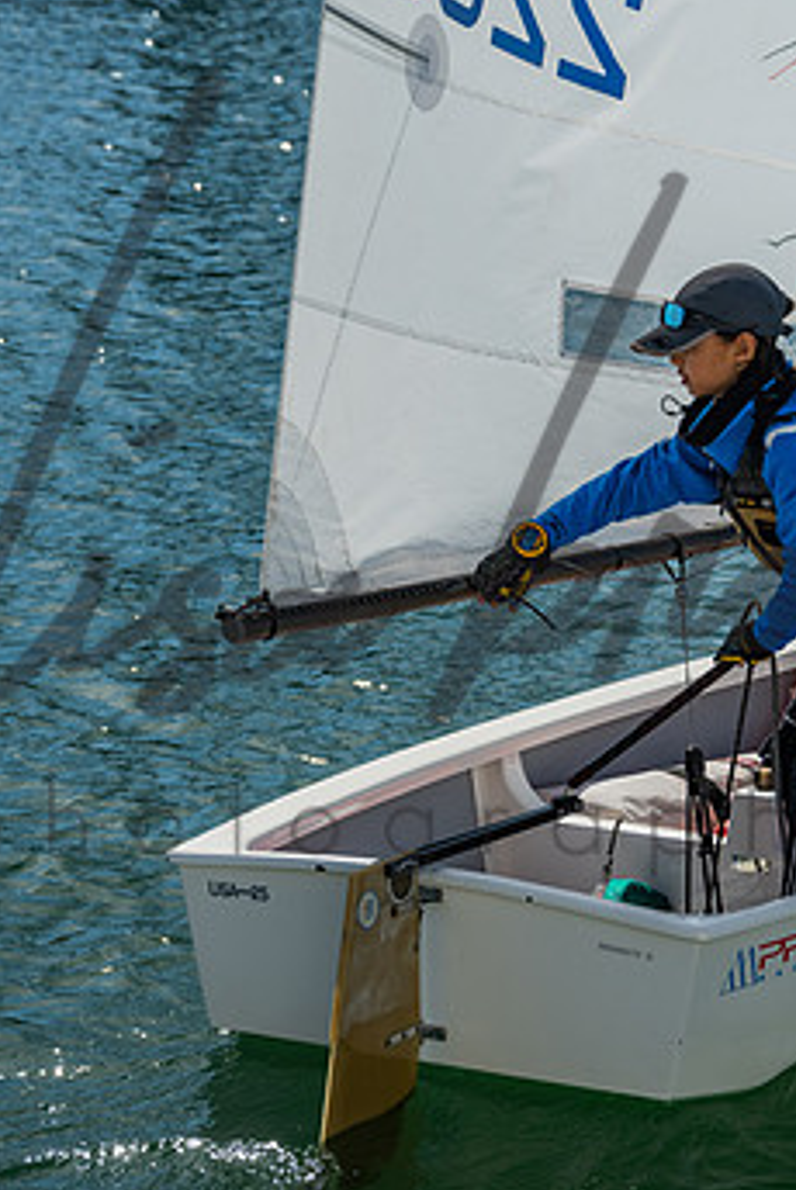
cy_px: 566
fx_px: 4236
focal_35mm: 128
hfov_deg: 10.7
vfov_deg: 16.0
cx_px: 720
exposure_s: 1/400
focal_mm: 76
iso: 100
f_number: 6
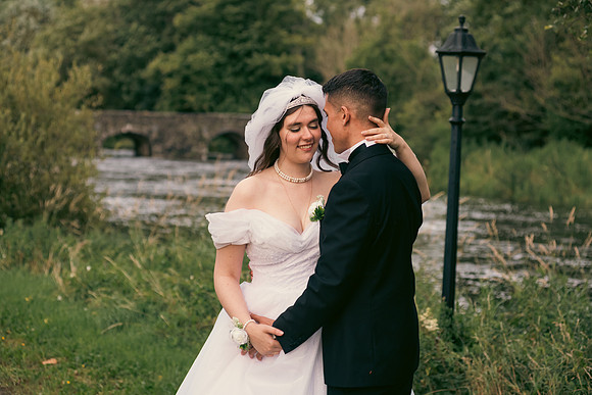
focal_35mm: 80
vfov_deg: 17.1
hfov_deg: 25.4
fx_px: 1316
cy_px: 198
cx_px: 296
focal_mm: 80
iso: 320
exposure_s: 1/200
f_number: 3.5
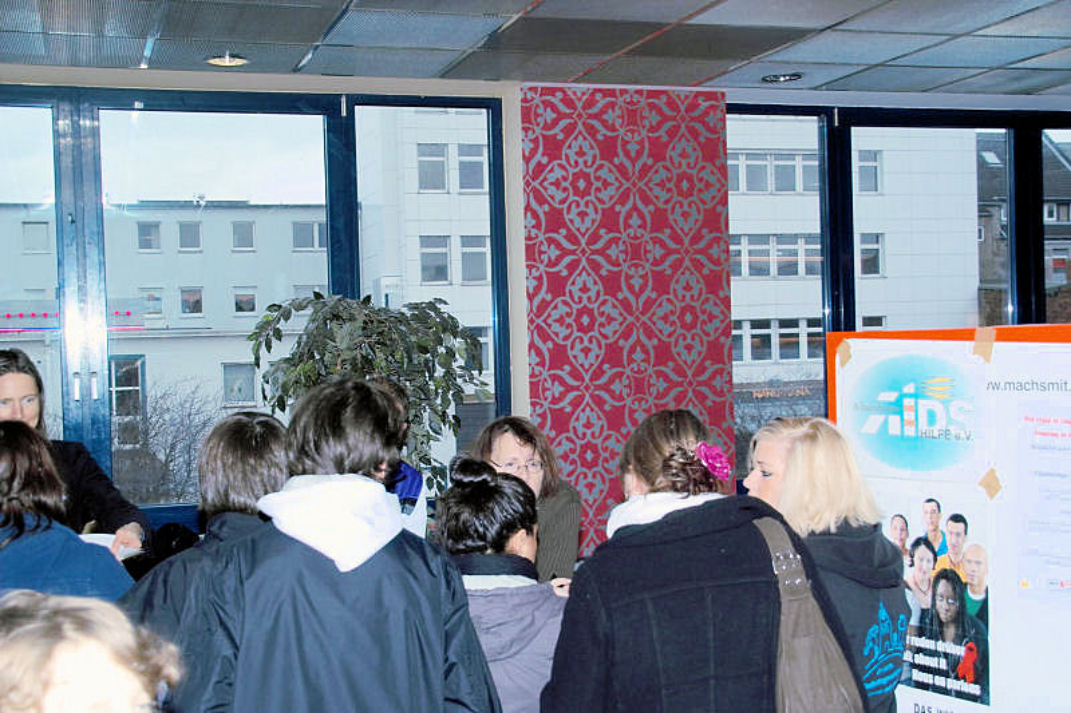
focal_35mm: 48
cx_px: 536
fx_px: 1428
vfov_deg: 28.1
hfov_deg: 41.1
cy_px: 356
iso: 400
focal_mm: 28
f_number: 5
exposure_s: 1/60
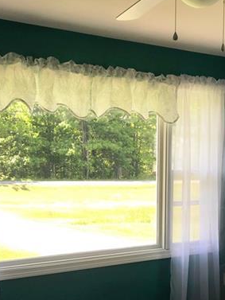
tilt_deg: -7.6
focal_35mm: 57
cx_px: 143
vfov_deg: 32.8
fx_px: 494
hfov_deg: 25.6
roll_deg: -1.1
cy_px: 243
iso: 20
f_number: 1.8
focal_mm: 3.99
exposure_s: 1/195
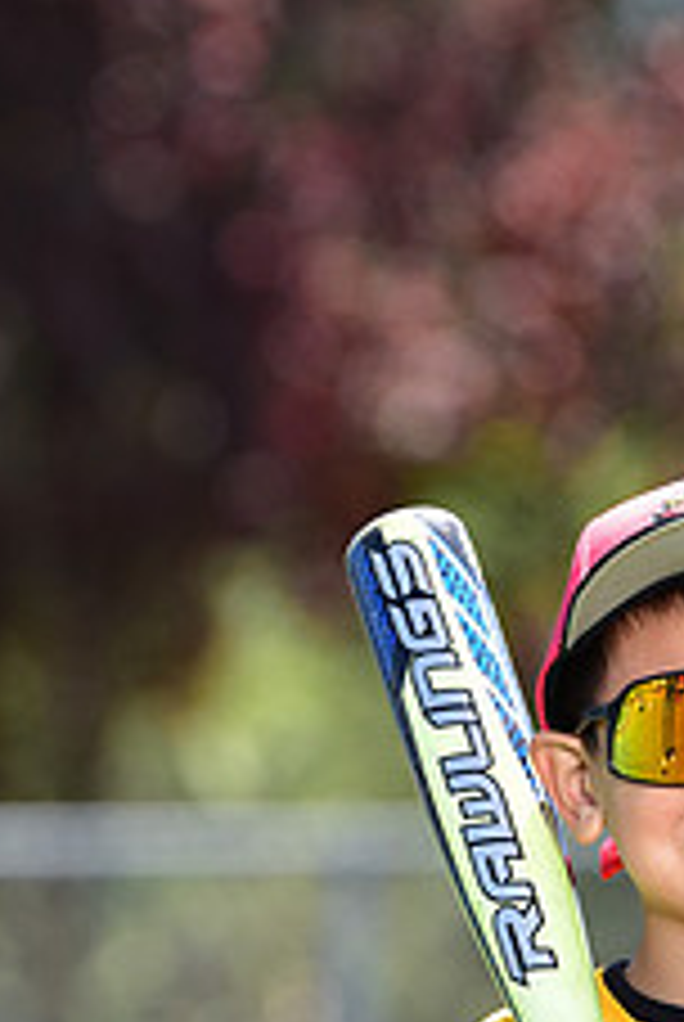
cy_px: 1225
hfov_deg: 2.7
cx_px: 781
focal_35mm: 510
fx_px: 14490
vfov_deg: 4.0
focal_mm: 200
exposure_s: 1/200
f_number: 5
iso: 80
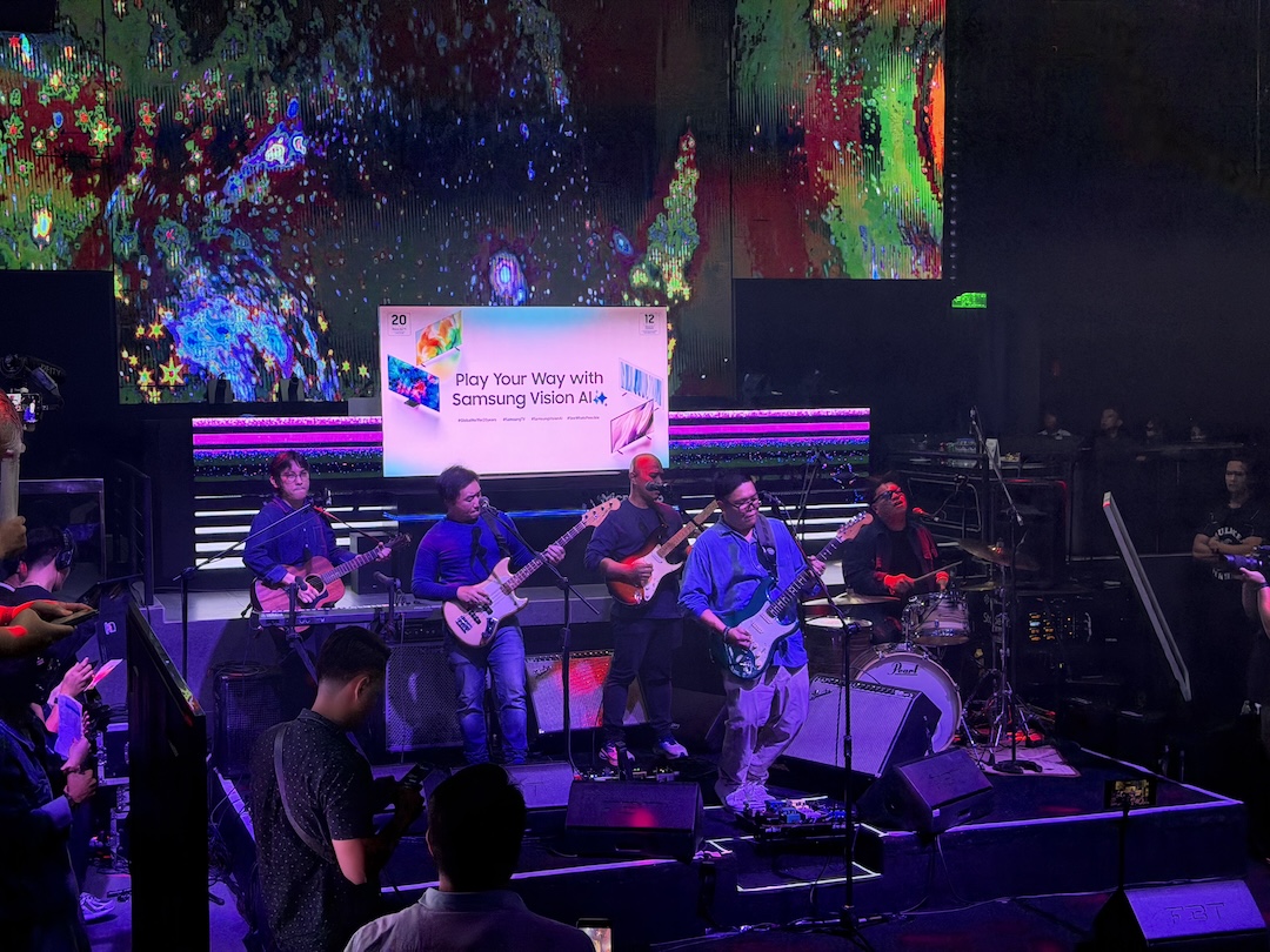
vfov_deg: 30.3
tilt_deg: -3.6
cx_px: 635
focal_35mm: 48
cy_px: 476
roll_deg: +0.7
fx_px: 1761
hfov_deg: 39.7
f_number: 1.78
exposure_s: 1/177
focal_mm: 6.76
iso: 200
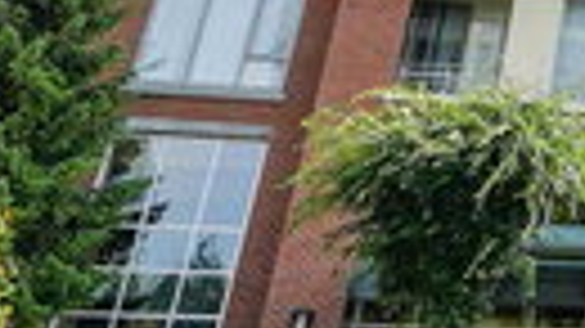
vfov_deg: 10.3
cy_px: -616
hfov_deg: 19.6
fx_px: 1395
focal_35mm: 90
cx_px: 947
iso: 64
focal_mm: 14
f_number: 8
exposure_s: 1/160
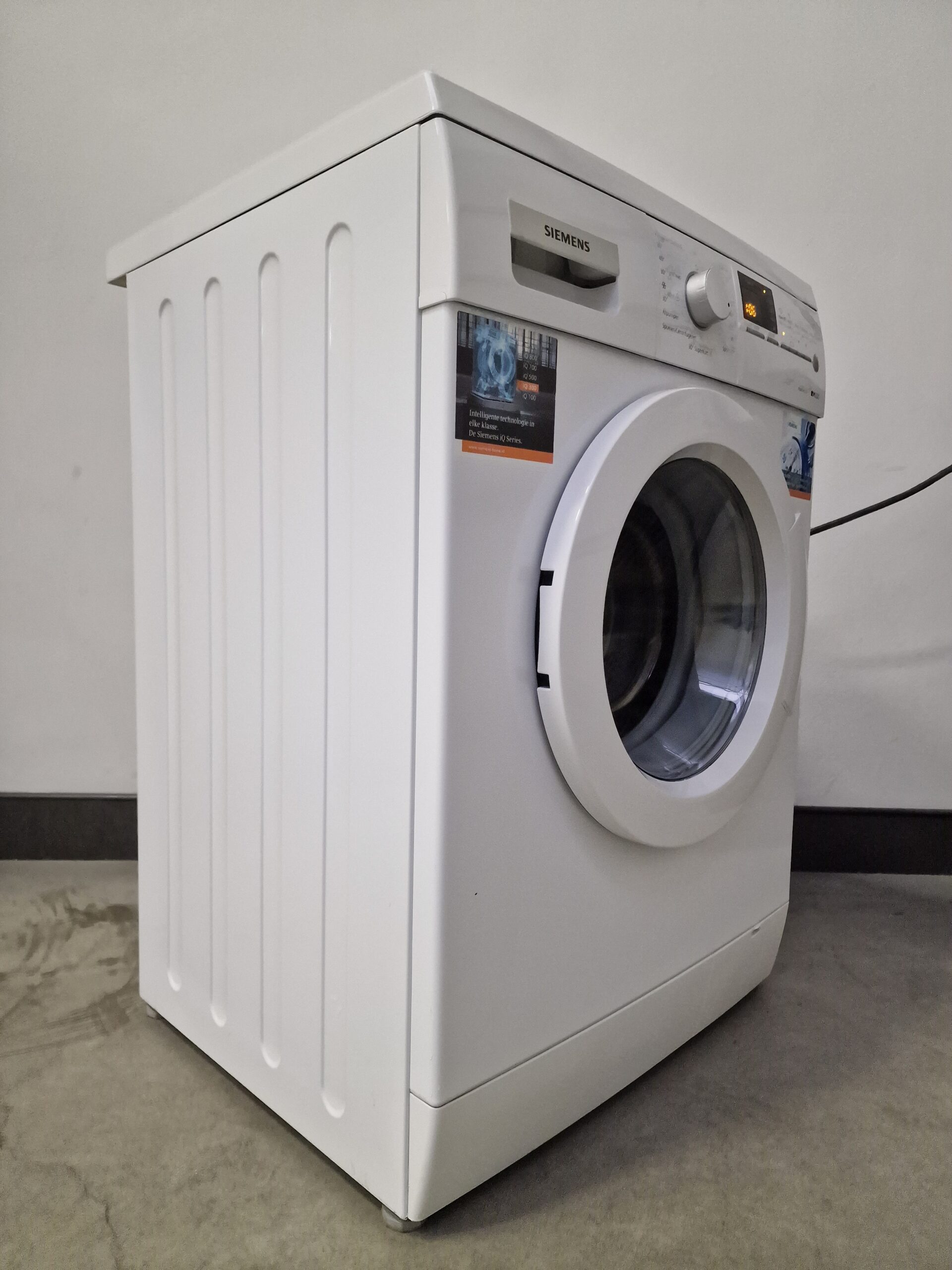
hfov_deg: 58.9
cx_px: 476
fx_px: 843
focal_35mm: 23
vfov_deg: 73.9
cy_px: 635
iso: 800
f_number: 1.8
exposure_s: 1/100
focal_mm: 6.4
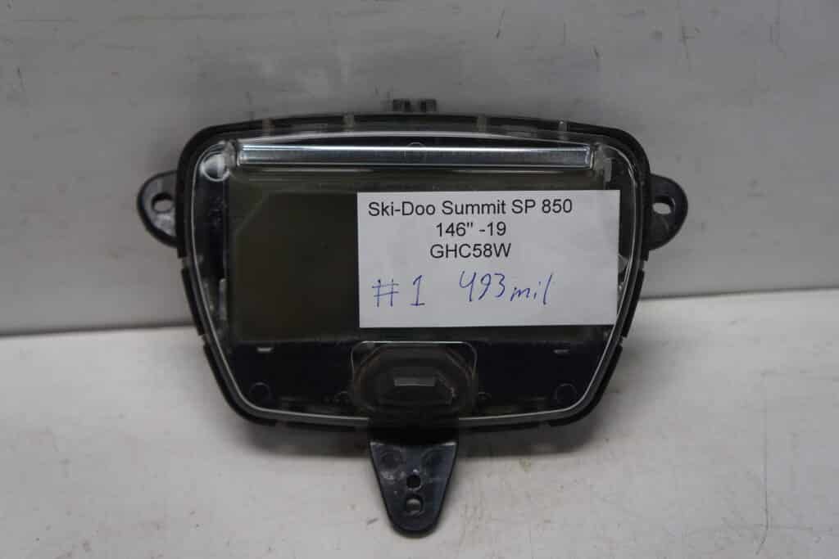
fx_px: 909
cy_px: 280
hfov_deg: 49.5
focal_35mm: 39
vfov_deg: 34.2
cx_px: 420
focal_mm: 26
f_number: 4
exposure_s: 1/60
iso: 100
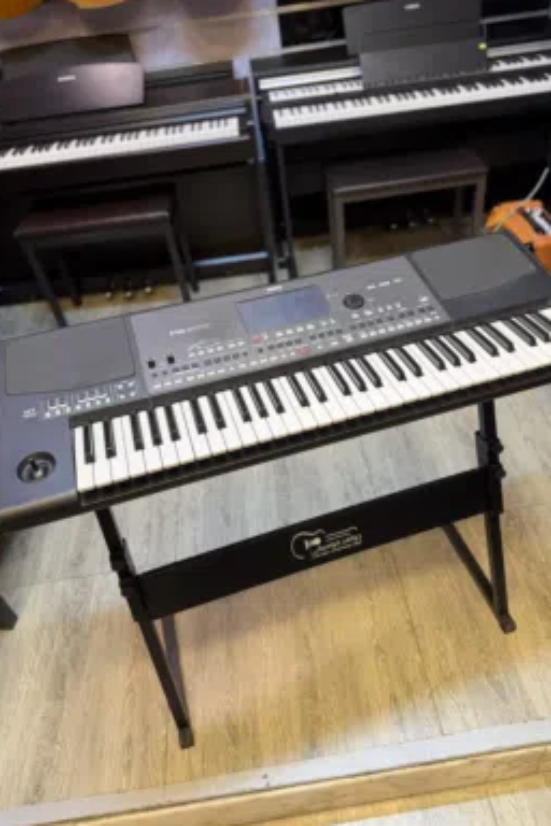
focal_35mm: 26
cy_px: 407
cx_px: 291
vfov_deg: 69.4
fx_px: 597
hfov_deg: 49.5
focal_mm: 6.76
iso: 160
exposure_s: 1/100
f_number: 1.78
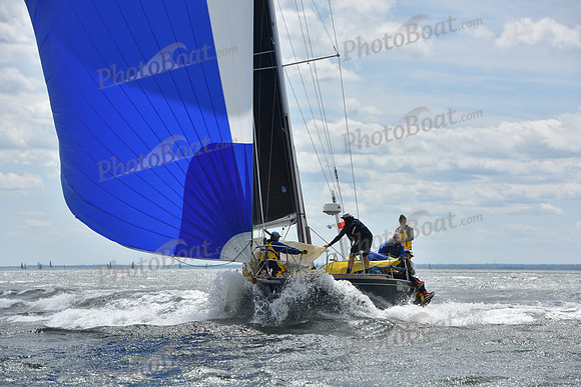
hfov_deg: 12.1
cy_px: 194
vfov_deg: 8.1
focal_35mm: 170
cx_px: 290
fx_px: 2744
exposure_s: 1/1250
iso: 320
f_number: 10
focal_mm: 170
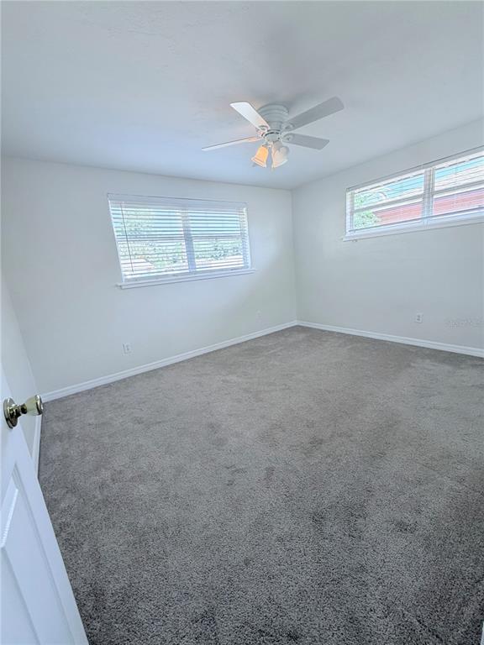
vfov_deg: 102.1
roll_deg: +4.7
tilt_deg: -12.4
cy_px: 322
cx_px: 242
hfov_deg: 85.7
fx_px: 261
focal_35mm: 14
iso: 125
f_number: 2.2
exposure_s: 1/120
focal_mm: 2.22
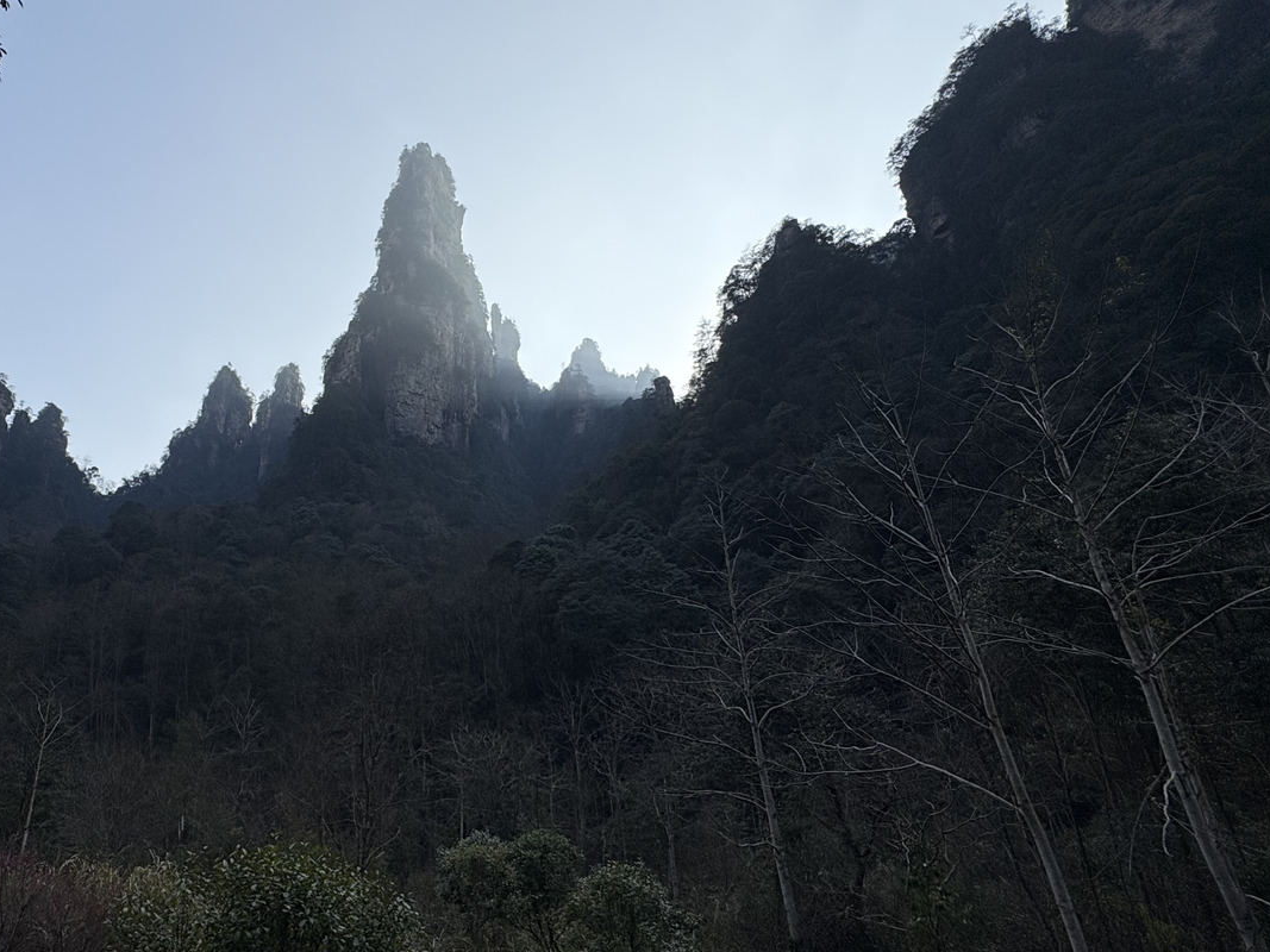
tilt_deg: +20.9
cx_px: 426
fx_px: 770
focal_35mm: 21
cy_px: 505
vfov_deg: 63.4
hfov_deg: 76.6
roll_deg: +1.0
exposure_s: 1/2494
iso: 64
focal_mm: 2.22
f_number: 2.2
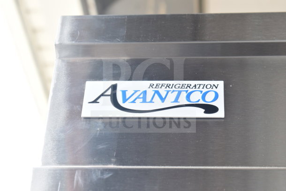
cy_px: 96
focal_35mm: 82
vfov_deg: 16.6
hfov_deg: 24.6
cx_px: 143
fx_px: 656
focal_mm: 55
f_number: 5.6
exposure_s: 1/100
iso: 450
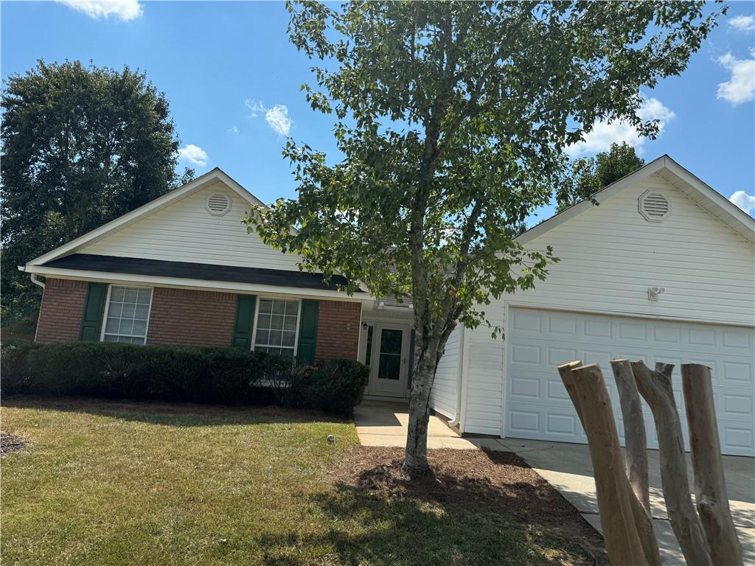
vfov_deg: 56.8
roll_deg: -4.0
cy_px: 283
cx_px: 378
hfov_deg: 71.6
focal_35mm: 24
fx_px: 523
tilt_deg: +8.7
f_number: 1.78
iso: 80
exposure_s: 1/4950
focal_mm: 6.76
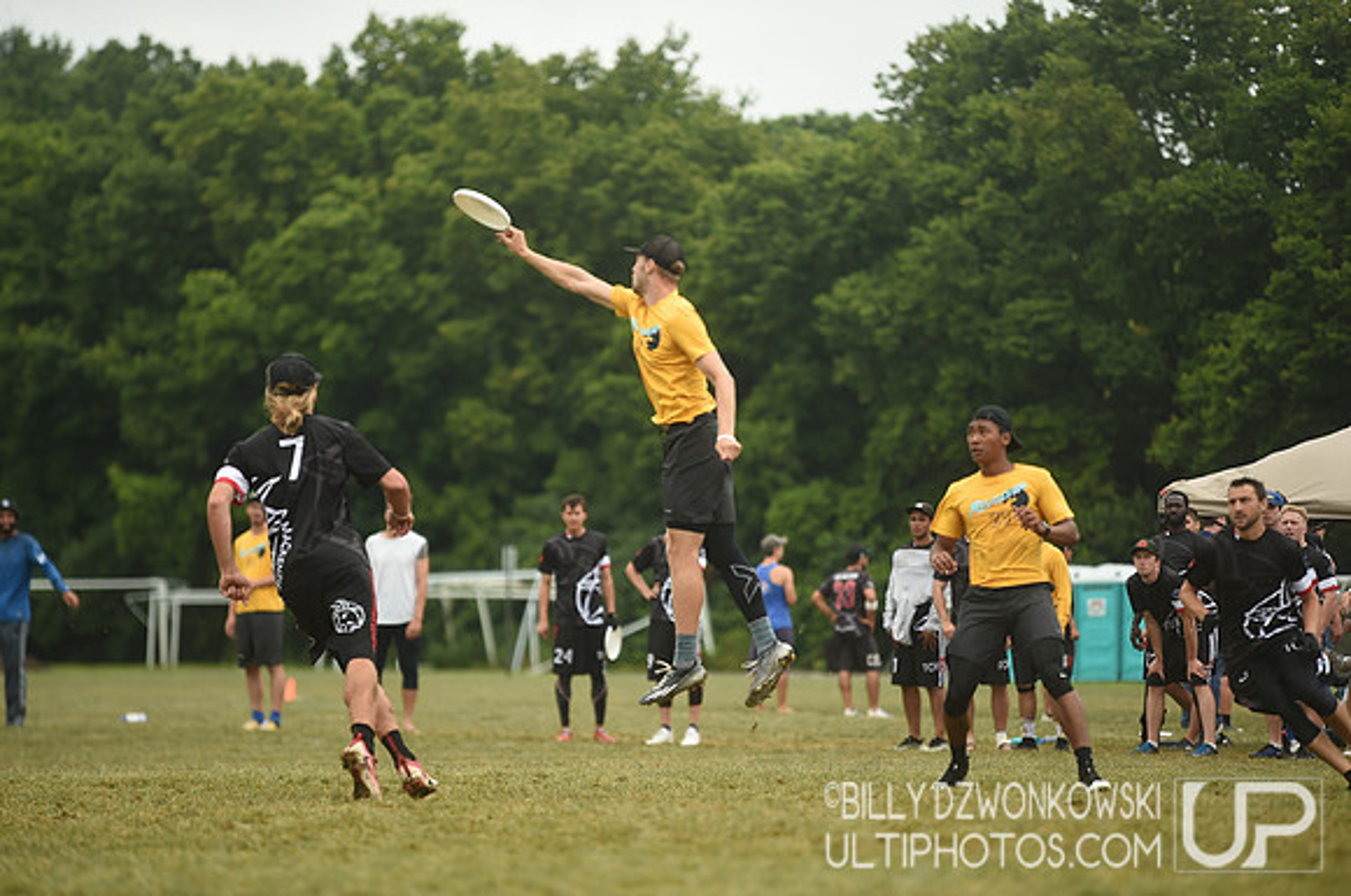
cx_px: 676
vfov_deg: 6.8
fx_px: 7495
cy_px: 448
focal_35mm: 200
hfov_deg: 10.3
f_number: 2.8
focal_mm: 200
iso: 200
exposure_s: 1/1250
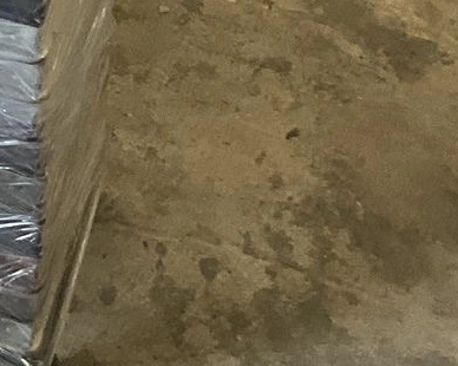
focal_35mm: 146
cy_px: -411
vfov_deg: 9.7
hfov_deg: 12.4
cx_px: -267
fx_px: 1978
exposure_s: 1/60
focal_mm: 3
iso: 80
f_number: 1.8
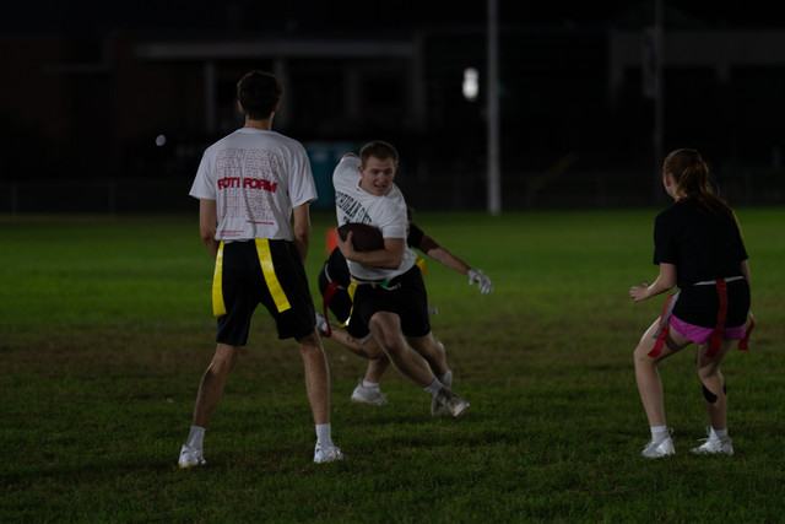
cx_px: 392
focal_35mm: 178
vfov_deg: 7.7
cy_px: 262
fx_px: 3882
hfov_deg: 11.5
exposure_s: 1/400
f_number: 2.8
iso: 800
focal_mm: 178
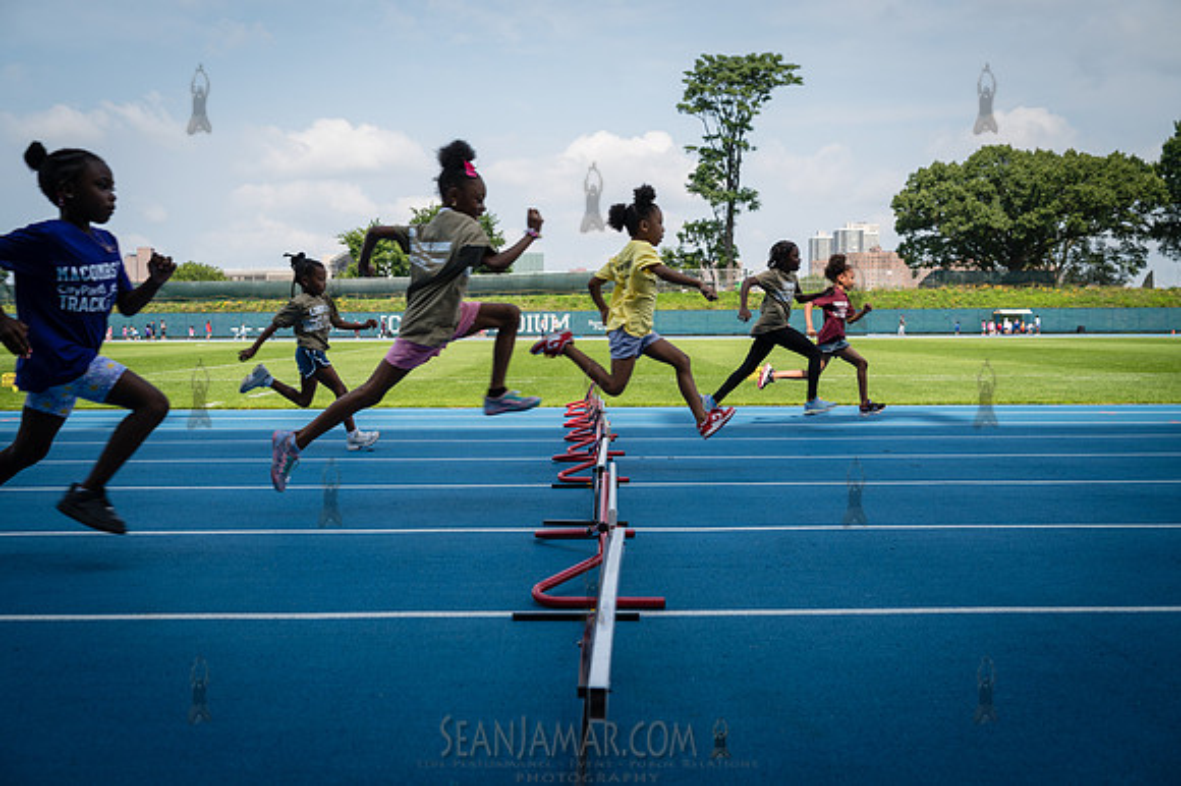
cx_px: 590
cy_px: 393
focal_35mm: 36
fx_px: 1165
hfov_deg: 53.8
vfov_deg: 37.3
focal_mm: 35
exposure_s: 1/500
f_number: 5
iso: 100
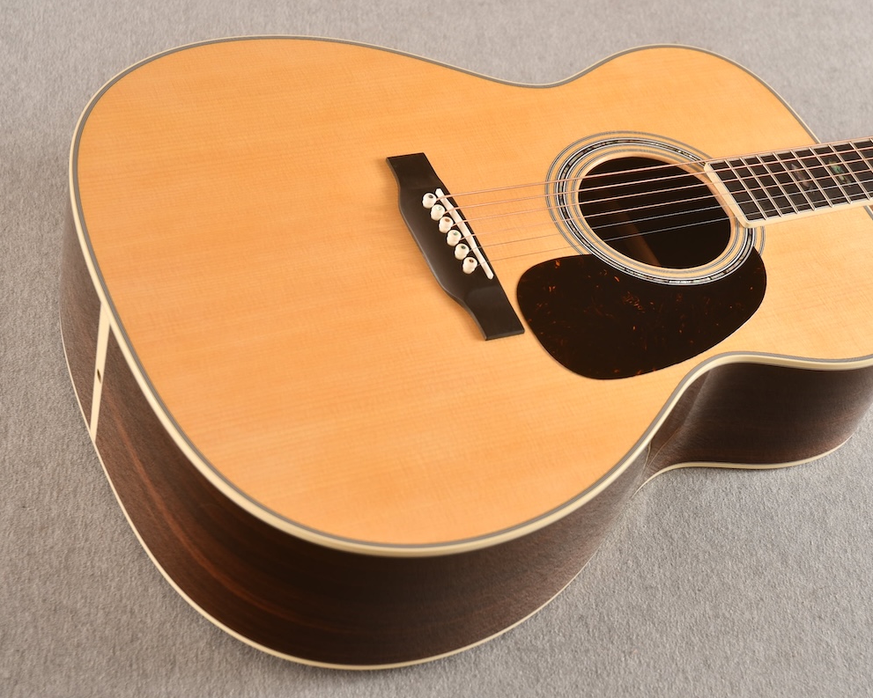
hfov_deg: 25.4
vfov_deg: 20.4
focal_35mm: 75
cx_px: 499
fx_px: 1938
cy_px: 347
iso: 200
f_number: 4.5
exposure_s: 1/10
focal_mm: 44
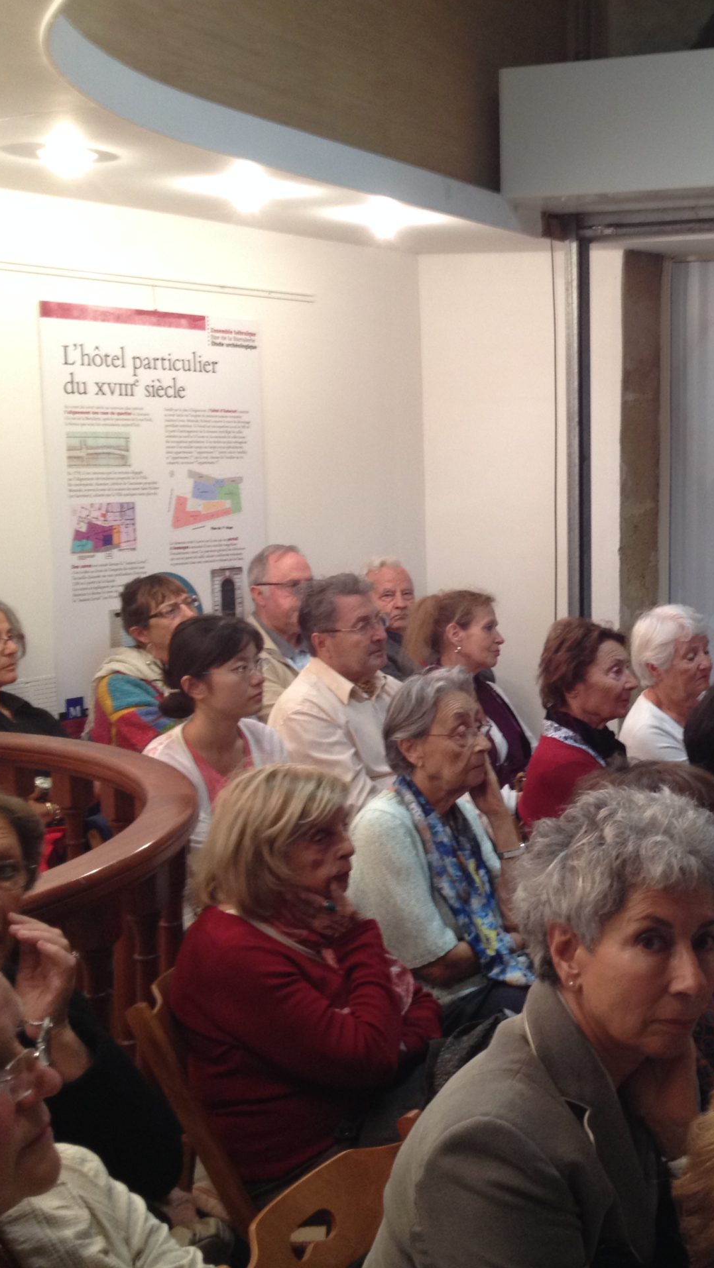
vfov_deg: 40.6
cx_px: 672
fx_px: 1716
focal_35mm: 51
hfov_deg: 22.8
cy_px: 633
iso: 100
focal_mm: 4.28
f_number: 2.4
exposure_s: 1/20
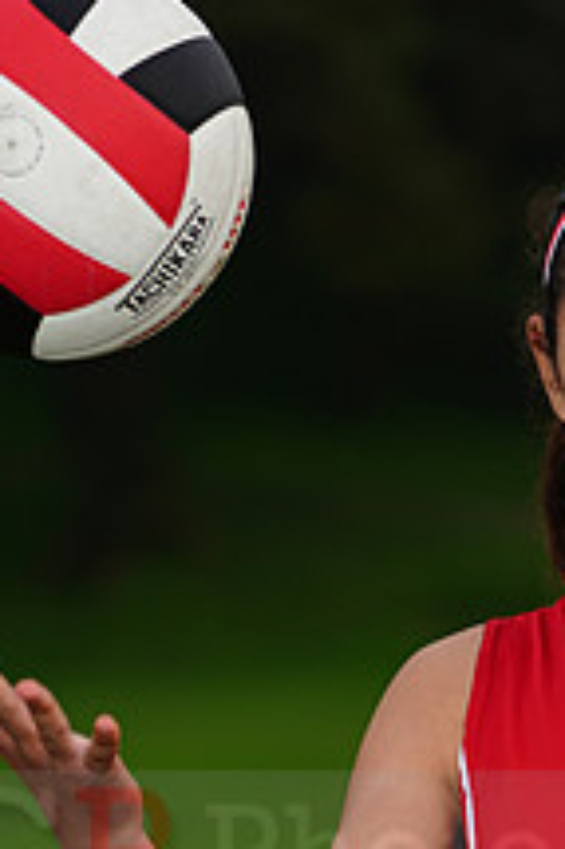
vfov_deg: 4.7
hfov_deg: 3.1
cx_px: 494
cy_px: 825
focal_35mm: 438
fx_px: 10327
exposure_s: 1/250
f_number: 5
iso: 200
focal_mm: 162
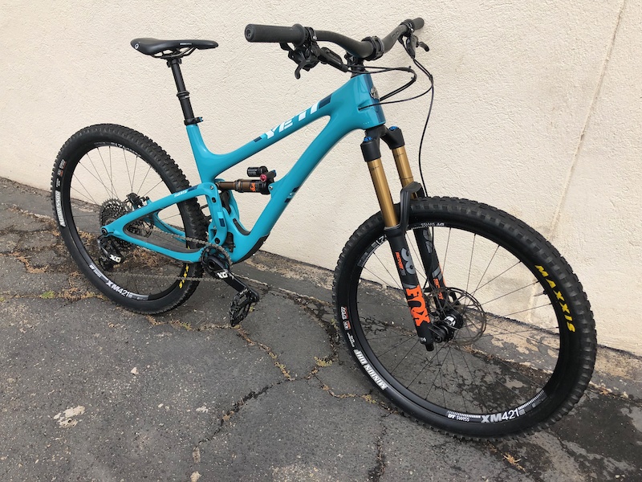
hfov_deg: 63.4
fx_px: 519
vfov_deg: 49.7
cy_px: 241
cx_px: 321
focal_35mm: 28
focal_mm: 4
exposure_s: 1/1845
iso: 20
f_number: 1.8
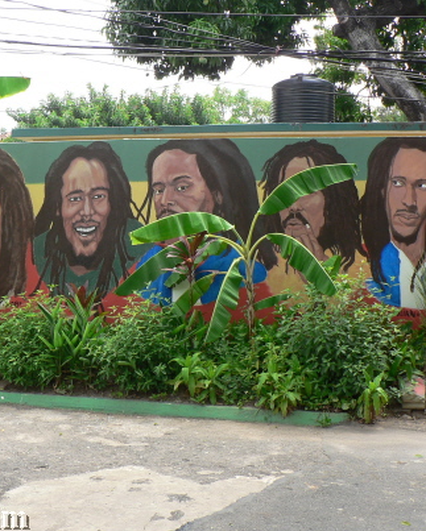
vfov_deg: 38.7
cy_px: 256
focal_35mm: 48
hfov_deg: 31.1
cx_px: 127
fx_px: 756
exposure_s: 1/100
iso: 64
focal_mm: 6
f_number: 4
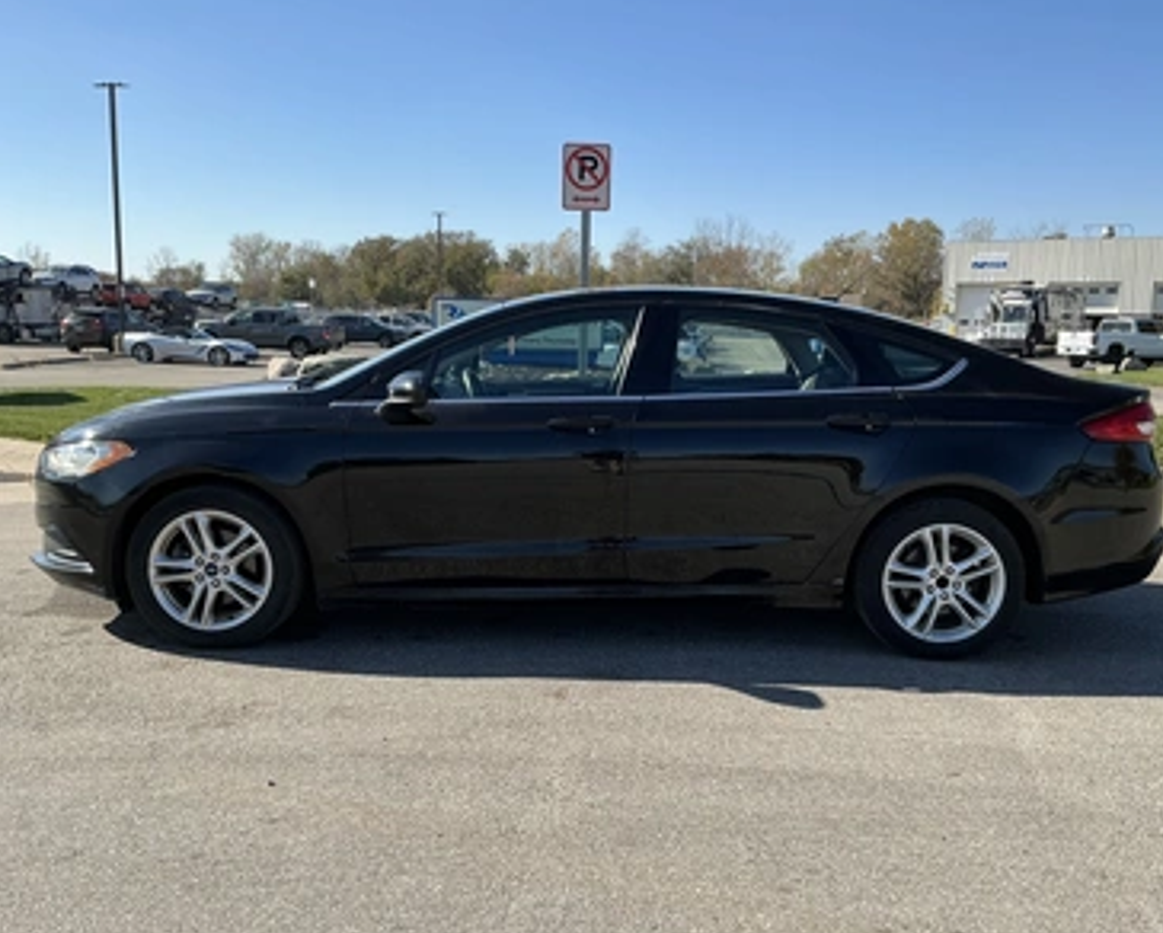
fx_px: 1034
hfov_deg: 58.7
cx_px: 610
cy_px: 466
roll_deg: -0.9
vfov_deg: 48.6
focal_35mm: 30
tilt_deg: -4.5
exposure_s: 1/1412
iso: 25
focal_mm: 3
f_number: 1.8
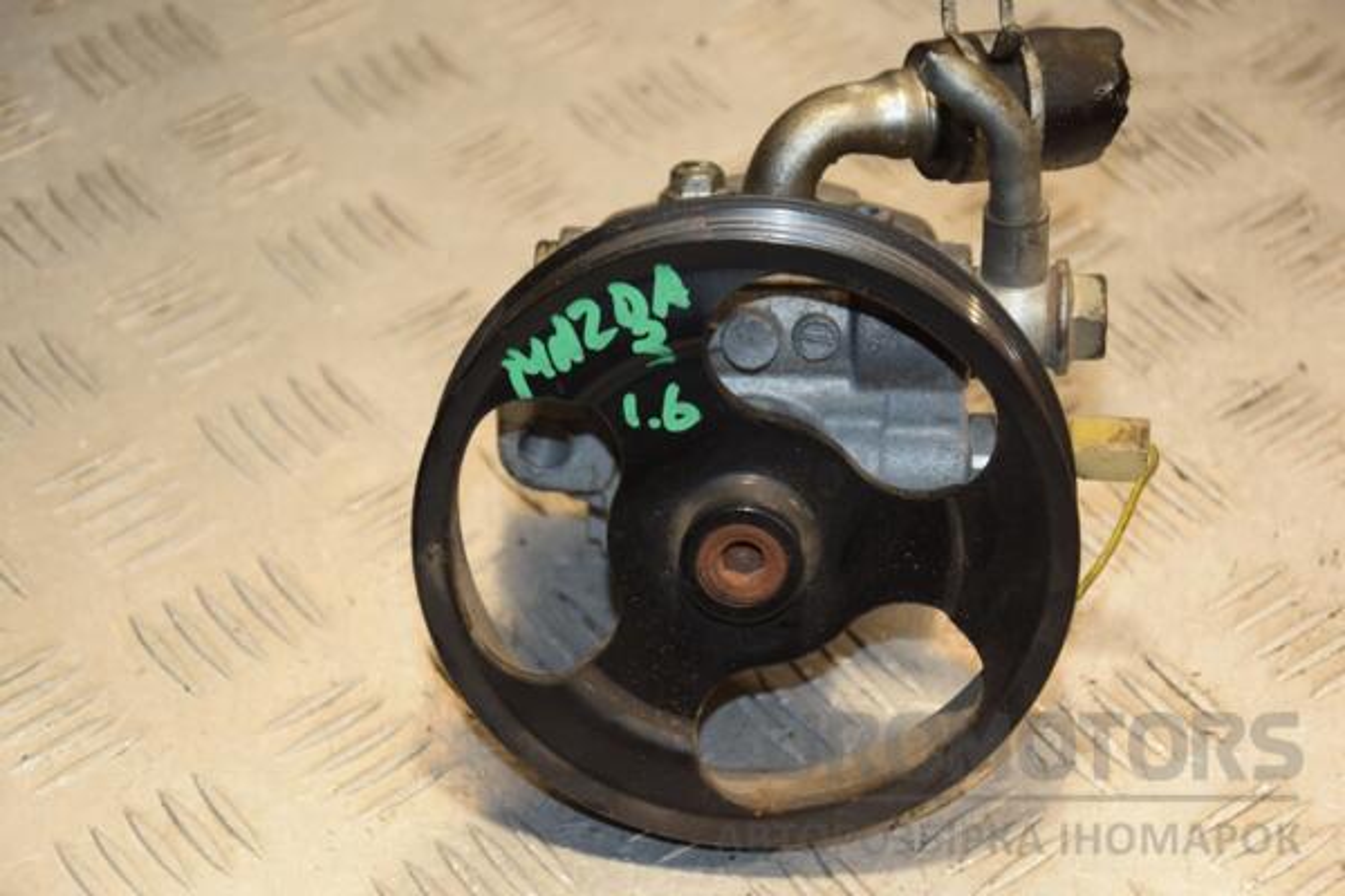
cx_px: 672
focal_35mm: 112
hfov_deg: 18.2
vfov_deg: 12.2
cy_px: 448
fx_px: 4203
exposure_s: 1/160
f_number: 5.3
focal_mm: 75
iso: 800
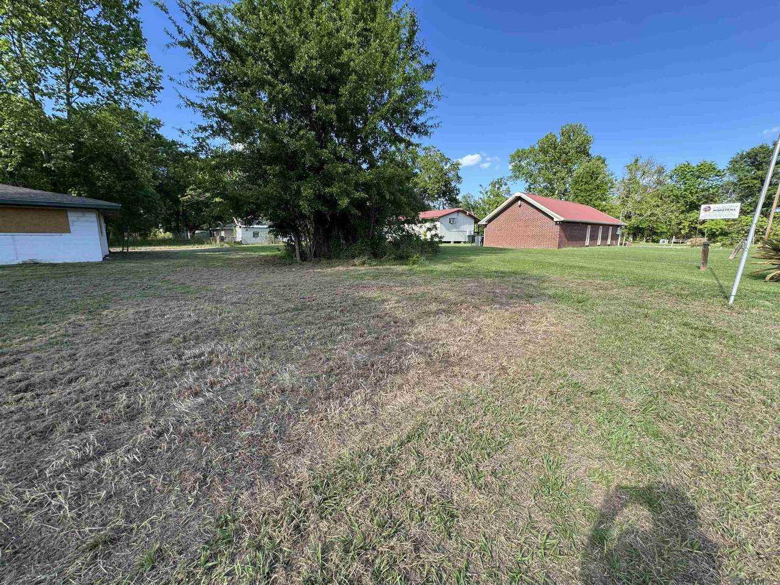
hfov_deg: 102.1
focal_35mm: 14
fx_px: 315
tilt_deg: -10.0
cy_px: 292
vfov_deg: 85.7
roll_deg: -0.1
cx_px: 390
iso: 40
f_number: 2.2
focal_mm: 2.22
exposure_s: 1/416
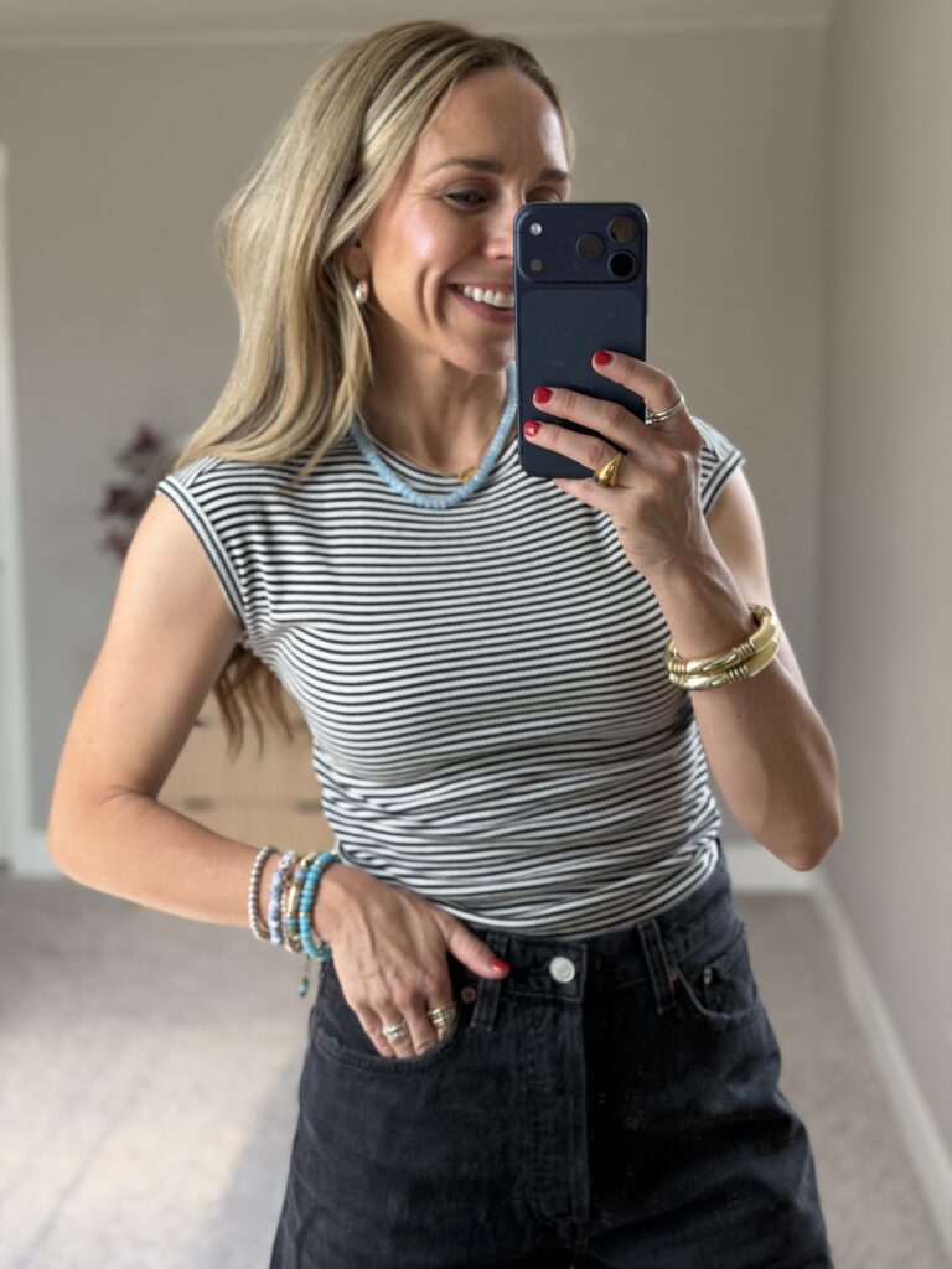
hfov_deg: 30.3
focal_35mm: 48
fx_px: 1760
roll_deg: +1.2
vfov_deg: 39.7
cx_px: 476
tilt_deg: -17.9
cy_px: 634
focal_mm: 6.76
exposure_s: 1/121
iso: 80
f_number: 1.78
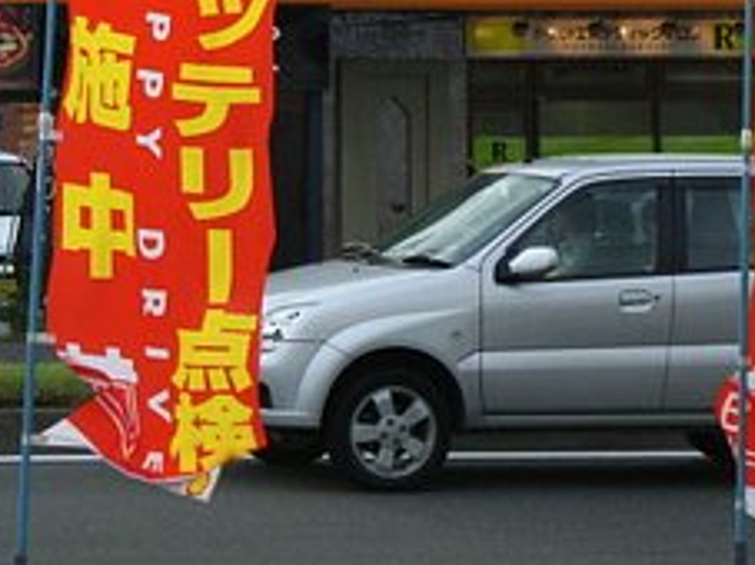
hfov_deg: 9.8
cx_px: 57
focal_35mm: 201
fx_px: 4382
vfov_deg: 7.4
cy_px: 123
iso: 160
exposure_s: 1/200
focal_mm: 14.6
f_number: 4.4
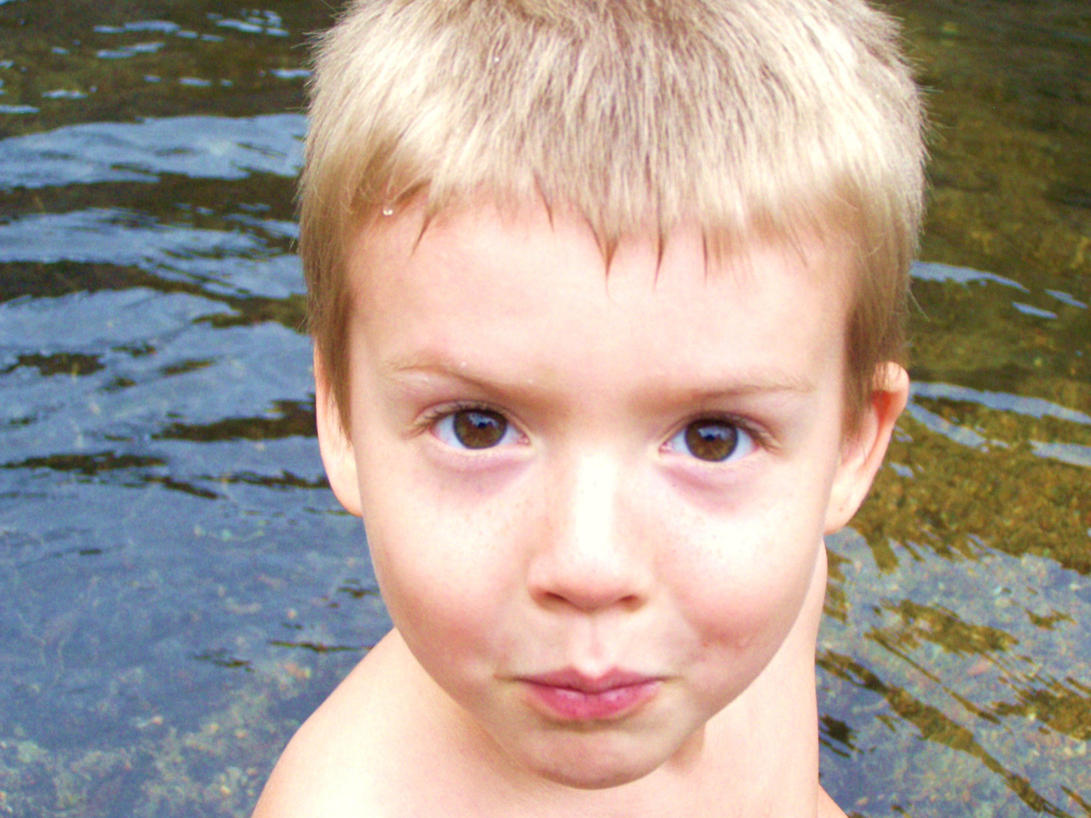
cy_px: 396
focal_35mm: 67
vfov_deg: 21.9
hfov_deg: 29.0
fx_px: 2112
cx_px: 561
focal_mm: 10.7
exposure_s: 1/400
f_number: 3.2
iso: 160
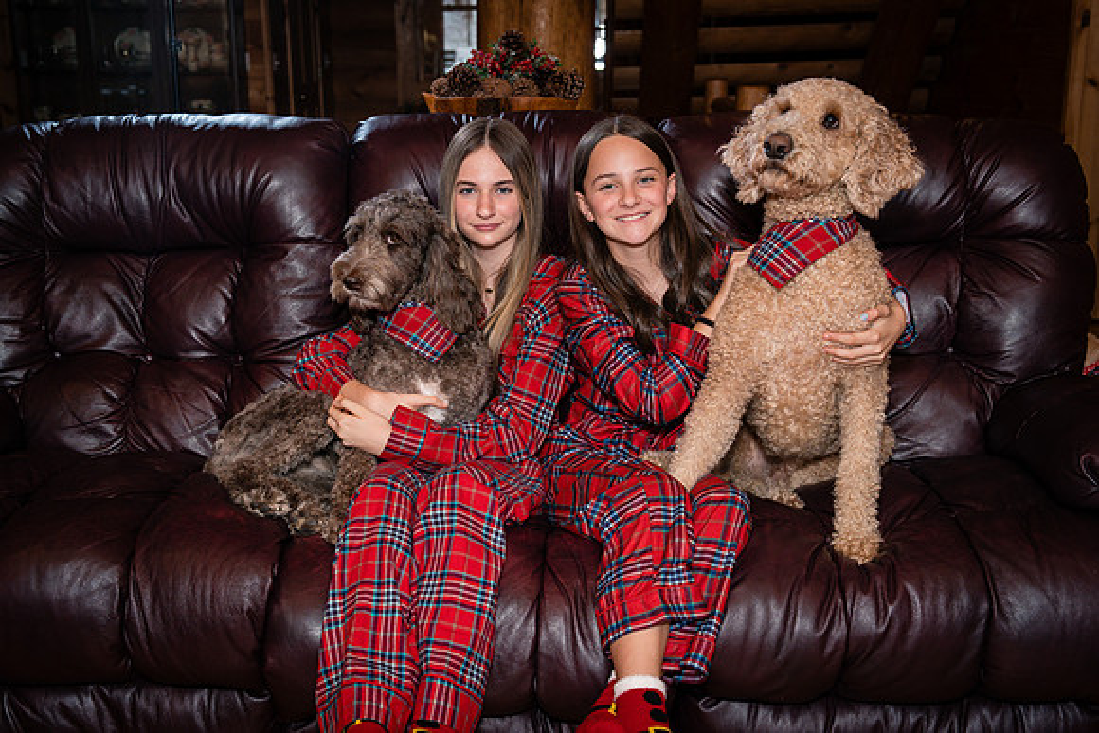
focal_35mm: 45
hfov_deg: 43.4
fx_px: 1382
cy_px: 382
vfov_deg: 29.7
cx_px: 523
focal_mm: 43
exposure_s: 1/160
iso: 500
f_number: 5
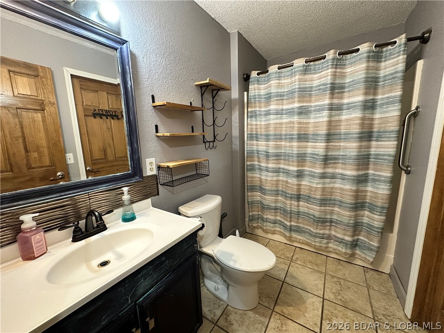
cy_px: 166
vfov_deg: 85.7
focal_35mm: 14
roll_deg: +1.5
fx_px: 180
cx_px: 222
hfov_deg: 102.1
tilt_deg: -8.6
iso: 640
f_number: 2.2
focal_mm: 2.22
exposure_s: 1/60
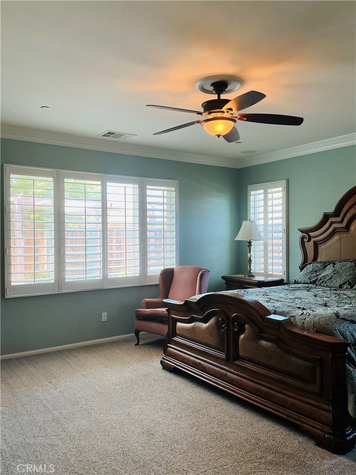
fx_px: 398
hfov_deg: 48.2
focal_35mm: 29
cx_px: 178
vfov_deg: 61.7
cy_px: 238
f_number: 1.8
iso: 80
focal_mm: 3
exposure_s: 1/60
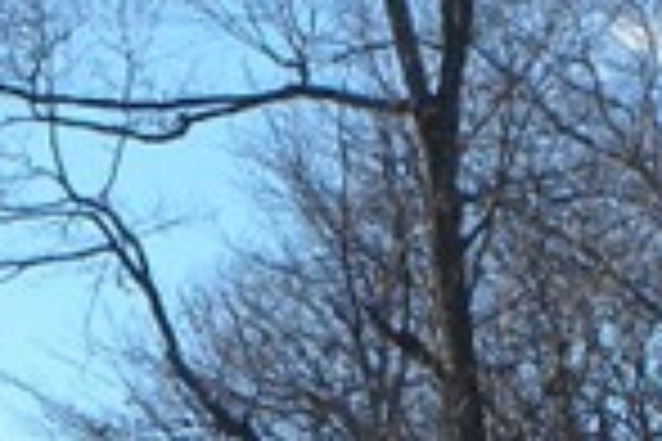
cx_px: -68
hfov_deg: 6.9
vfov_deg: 4.6
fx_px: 5461
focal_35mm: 297
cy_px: 549
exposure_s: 1/228
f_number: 5.6
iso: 64
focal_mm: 7.3
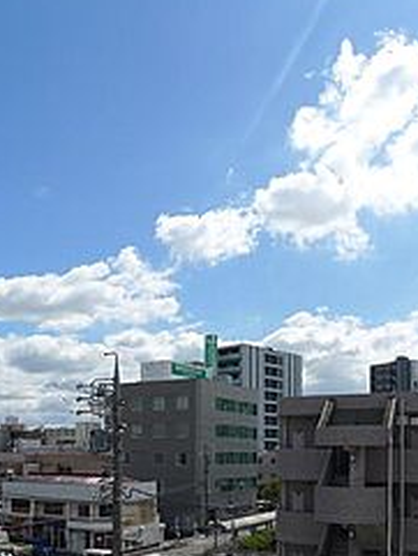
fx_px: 740
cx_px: 208
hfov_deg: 31.5
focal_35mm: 46
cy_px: 452
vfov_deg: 39.4
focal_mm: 5.1
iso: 80
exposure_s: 1/800
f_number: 4.5
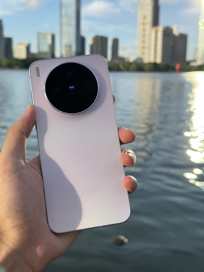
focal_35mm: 48
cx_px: 102
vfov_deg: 39.7
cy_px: 136
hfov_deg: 30.3
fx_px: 377
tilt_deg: -8.0
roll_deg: -0.1
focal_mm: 6.76
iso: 64
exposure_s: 1/2252
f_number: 1.78
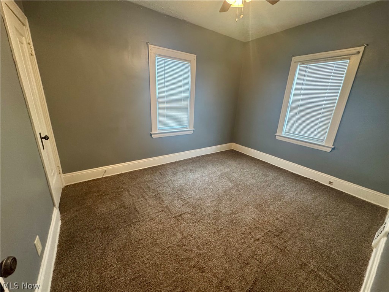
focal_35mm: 14
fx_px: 157
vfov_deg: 85.7
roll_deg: -2.8
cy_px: 146
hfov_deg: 102.1
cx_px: 194
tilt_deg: -17.8
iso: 500
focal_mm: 2.22
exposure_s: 1/60
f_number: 2.2
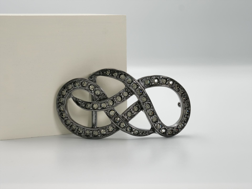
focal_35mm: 70
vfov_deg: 21.0
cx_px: 126
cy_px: 94
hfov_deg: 27.8
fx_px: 510
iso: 400
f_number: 11
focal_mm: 35
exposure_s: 1/50
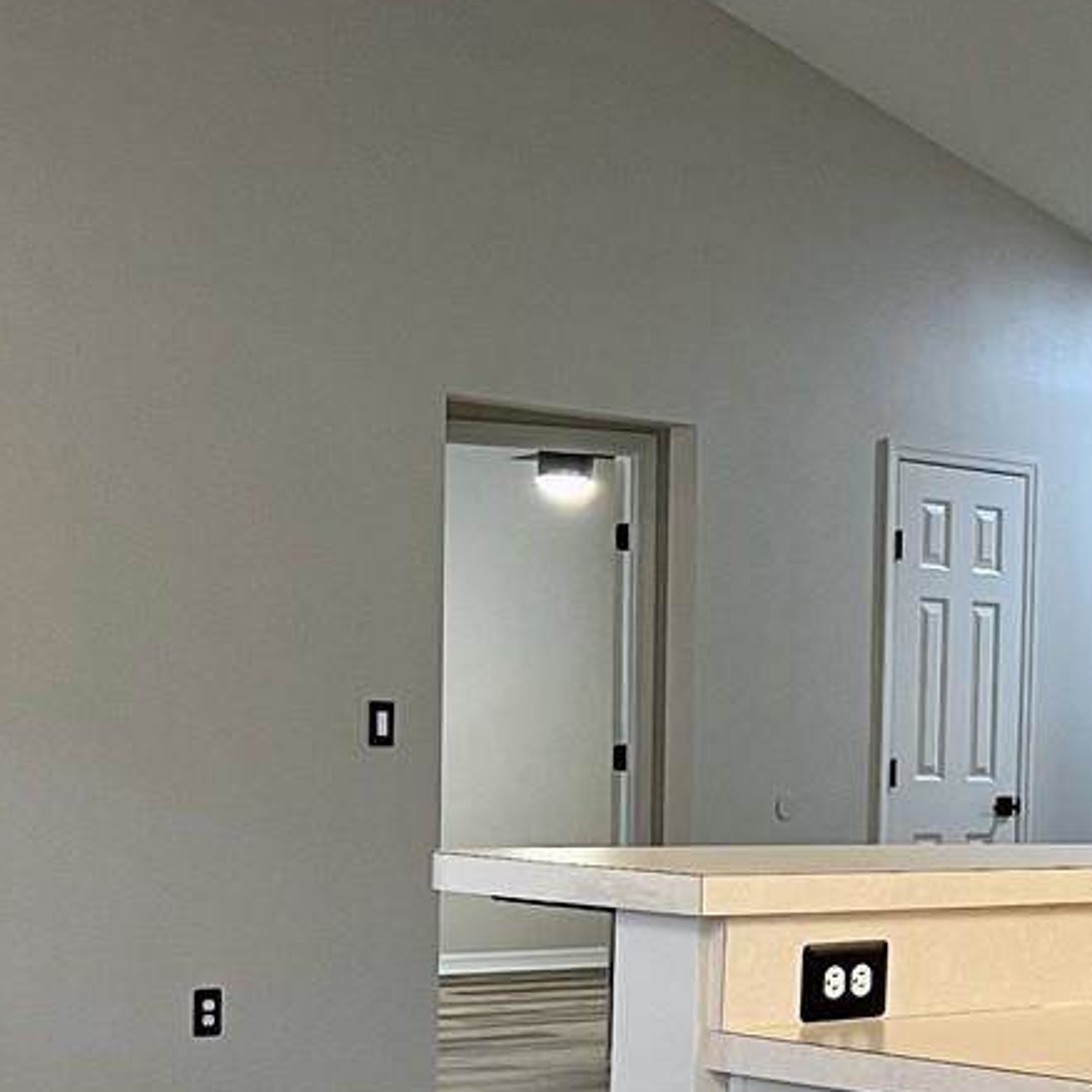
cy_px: 942
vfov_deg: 20.3
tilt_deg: -5.5
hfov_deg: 19.8
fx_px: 2998
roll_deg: -2.0
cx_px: 1169
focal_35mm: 84
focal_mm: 5.7
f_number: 1.5
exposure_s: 1/60
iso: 160
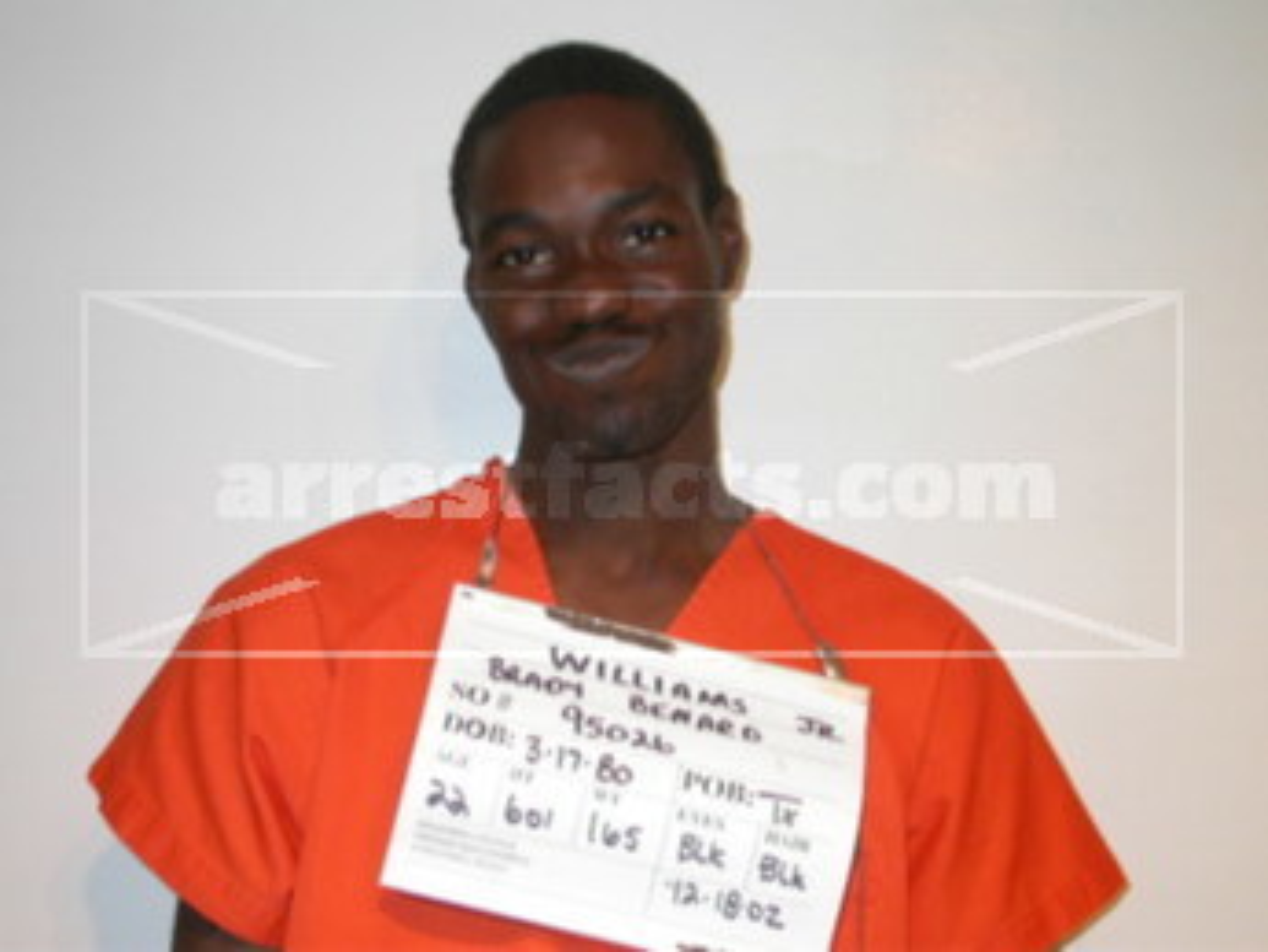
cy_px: 476
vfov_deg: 24.0
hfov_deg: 31.7
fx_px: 2235
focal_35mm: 61
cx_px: 634
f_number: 3.1
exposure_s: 1/60.3
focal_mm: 12.7
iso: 100
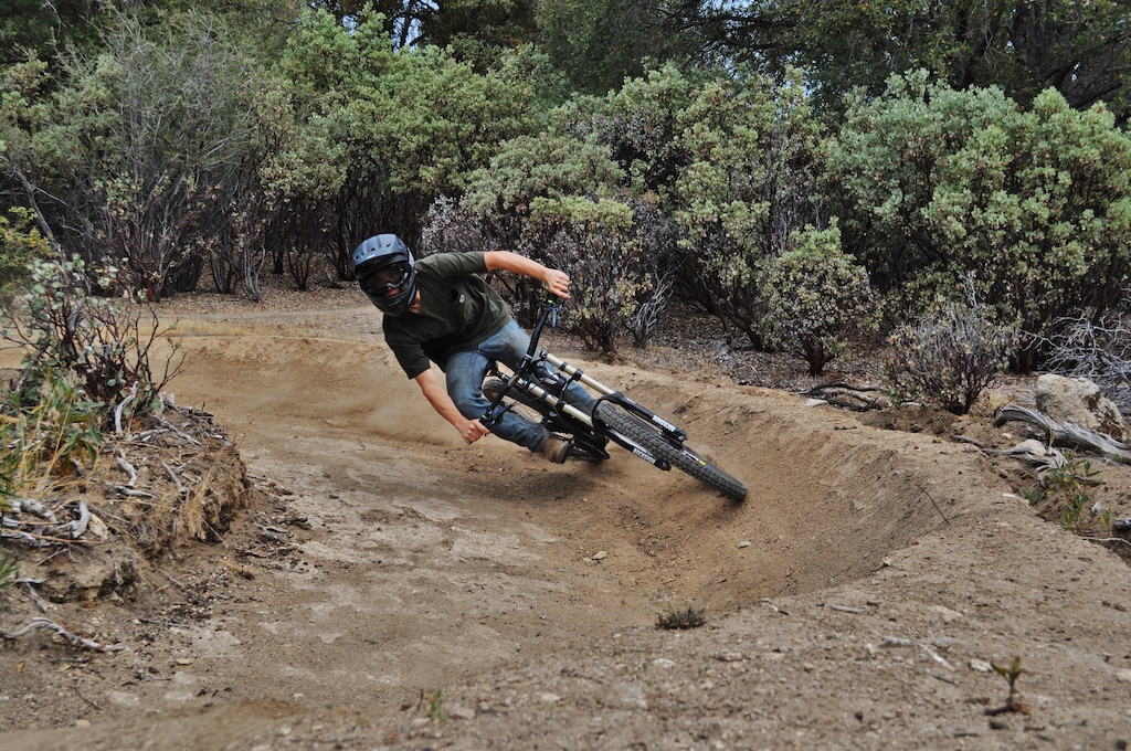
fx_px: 1224
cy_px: 376
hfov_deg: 49.6
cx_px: 566
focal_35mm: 39
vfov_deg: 34.1
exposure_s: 1/1600
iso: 400
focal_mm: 26
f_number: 6.3
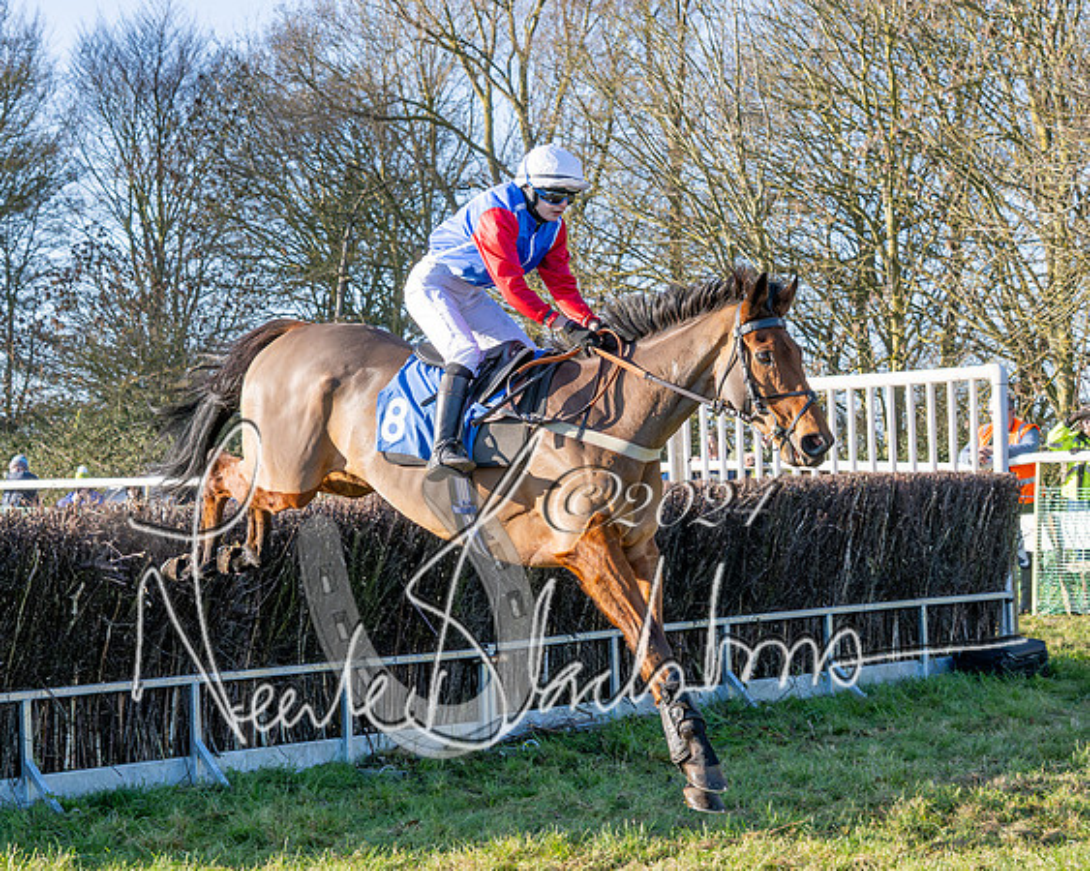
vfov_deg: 17.4
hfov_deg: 21.6
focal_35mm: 88
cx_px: 387
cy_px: 518
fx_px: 2851
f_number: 5
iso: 400
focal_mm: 37
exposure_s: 1/1250
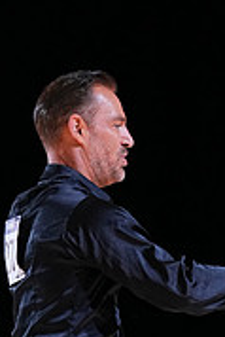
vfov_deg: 4.8
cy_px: 443
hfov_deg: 3.2
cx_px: 351
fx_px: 3986
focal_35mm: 426
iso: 1600
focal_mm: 131
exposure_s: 1/400
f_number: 4
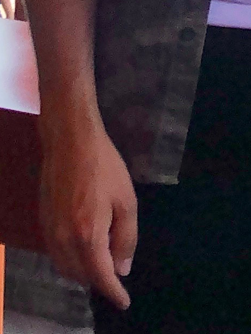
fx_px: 1760
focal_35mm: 182
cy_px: -437
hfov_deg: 7.7
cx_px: 581
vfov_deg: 9.7
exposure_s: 1/480
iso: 20
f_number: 1.8
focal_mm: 4
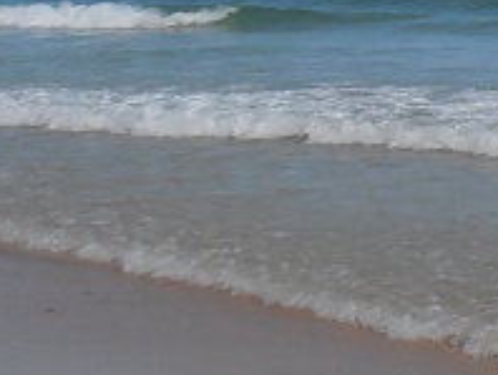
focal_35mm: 121
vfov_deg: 12.0
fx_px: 1743
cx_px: 845
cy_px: -93
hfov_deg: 14.6
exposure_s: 1/400
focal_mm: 4.2
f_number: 7.9
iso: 80
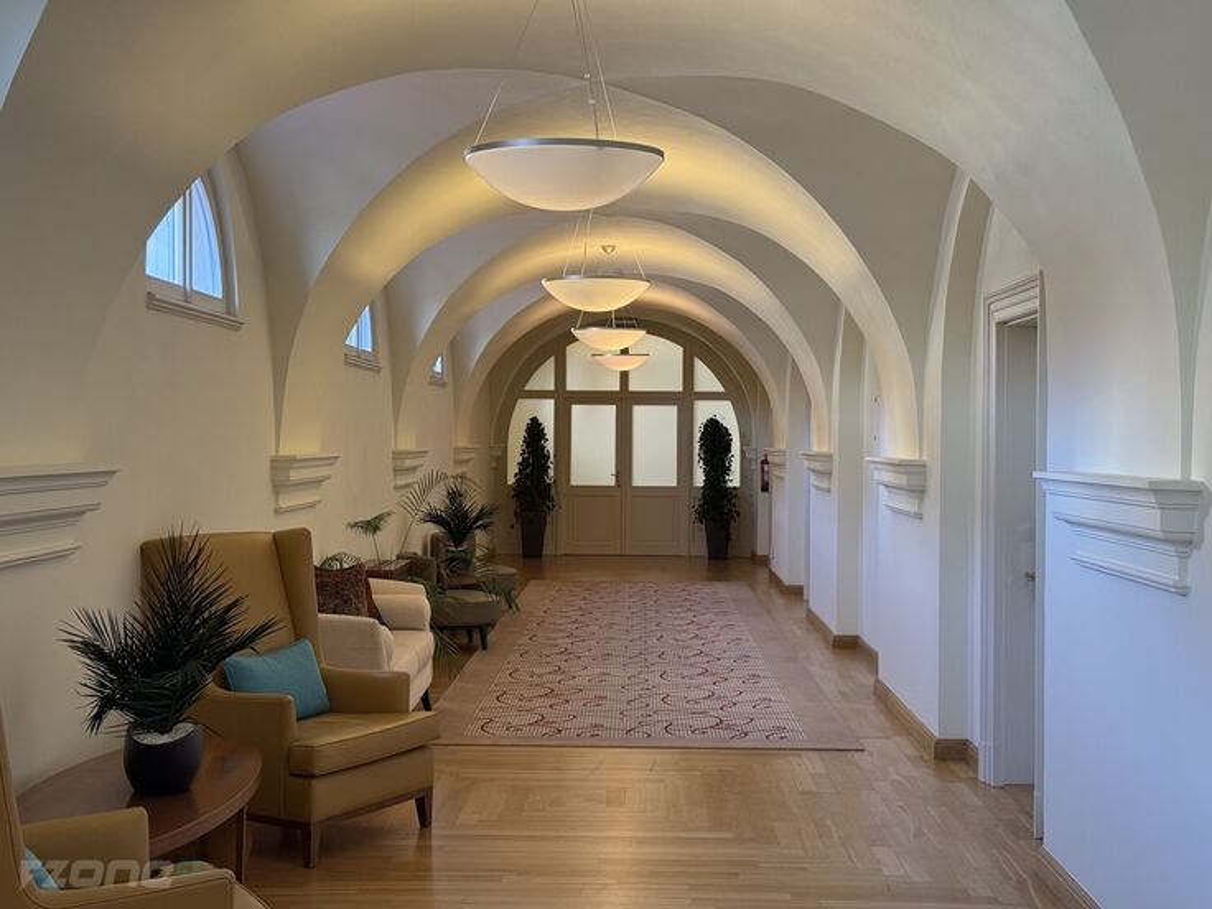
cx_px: 606
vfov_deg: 30.3
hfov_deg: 39.7
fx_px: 1681
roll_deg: -0.2
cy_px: 454
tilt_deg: +0.6
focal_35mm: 48
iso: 200
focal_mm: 6.76
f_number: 1.78
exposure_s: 1/100
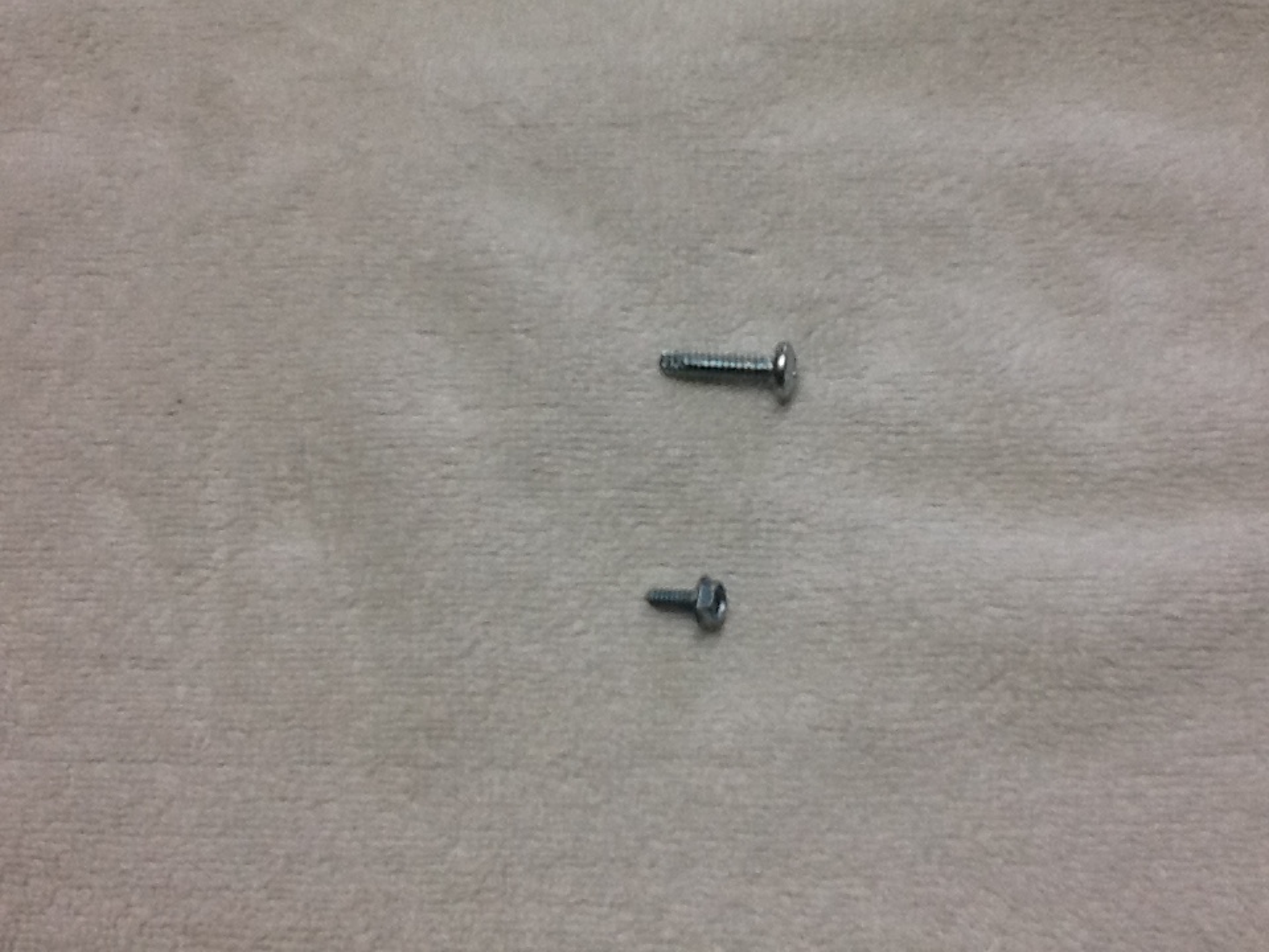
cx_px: 634
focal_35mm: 44
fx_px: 1613
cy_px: 476
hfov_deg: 42.9
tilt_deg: -71.5
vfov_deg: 32.9
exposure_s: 1/60
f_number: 2.4
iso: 50
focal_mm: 2.03
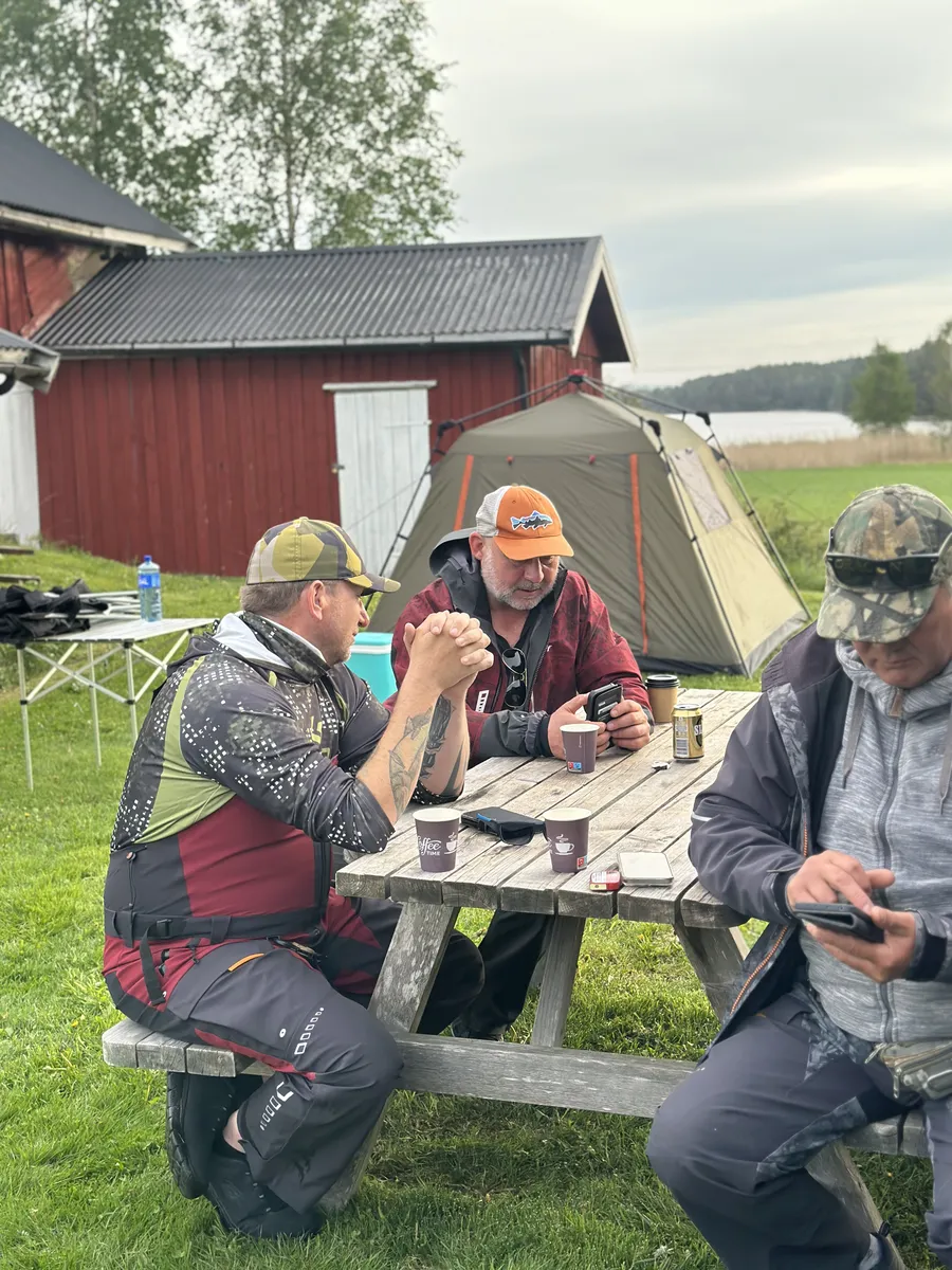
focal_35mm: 48
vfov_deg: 39.7
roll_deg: +1.4
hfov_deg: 30.3
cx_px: 476
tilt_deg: -7.0
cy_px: 635
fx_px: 1760
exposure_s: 1/773
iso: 80
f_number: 1.78
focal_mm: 6.86
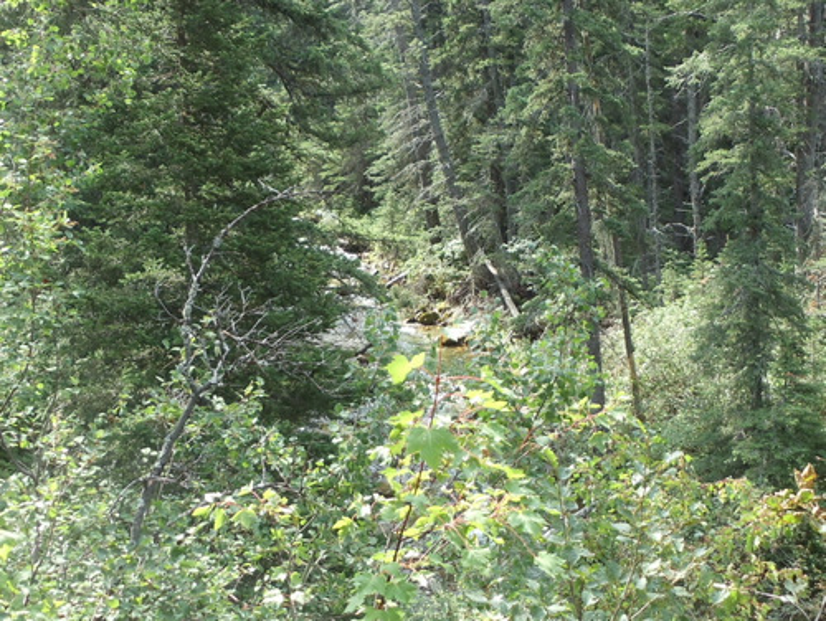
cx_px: 413
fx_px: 1051
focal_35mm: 44
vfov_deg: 32.9
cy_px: 310
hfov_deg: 42.9
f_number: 3.5
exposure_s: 1/125
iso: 100
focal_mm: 6
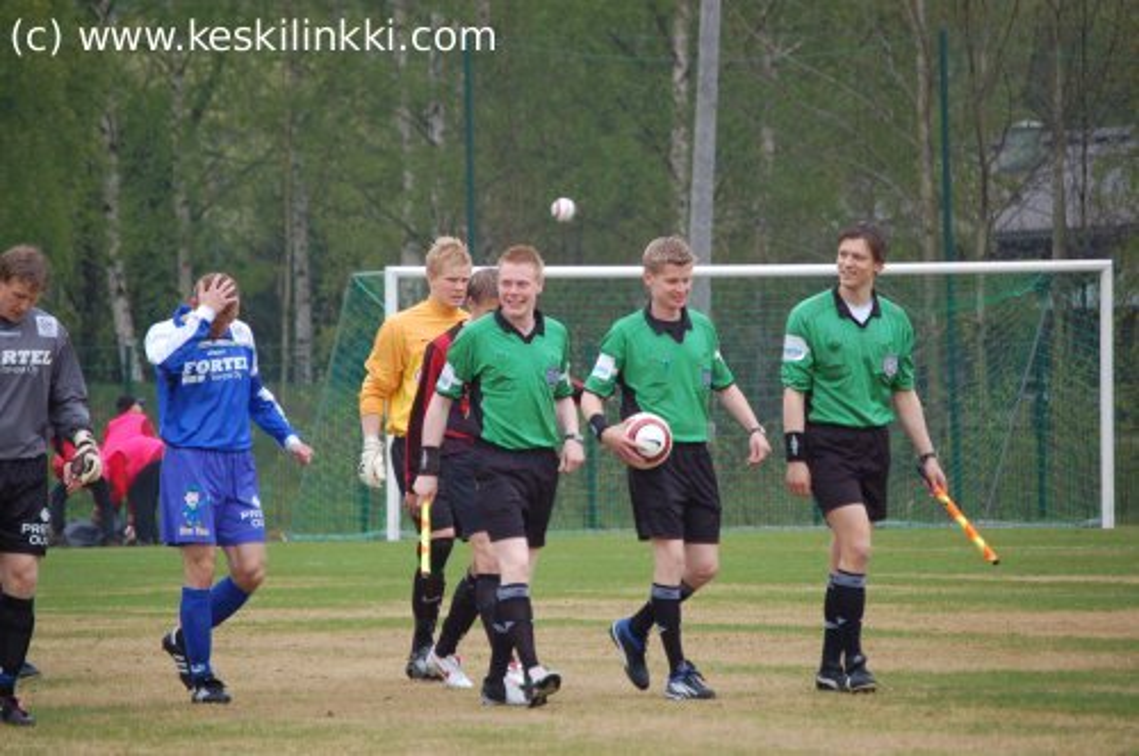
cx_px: 570
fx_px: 9479
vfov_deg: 4.6
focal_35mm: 300
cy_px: 378
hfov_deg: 6.9
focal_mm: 200
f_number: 5.6
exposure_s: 1/500
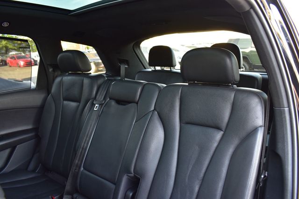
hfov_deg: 67.4
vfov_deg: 47.9
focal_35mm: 27
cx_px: 150
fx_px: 224
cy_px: 100
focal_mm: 18
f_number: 6.3
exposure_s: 1/15
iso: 400
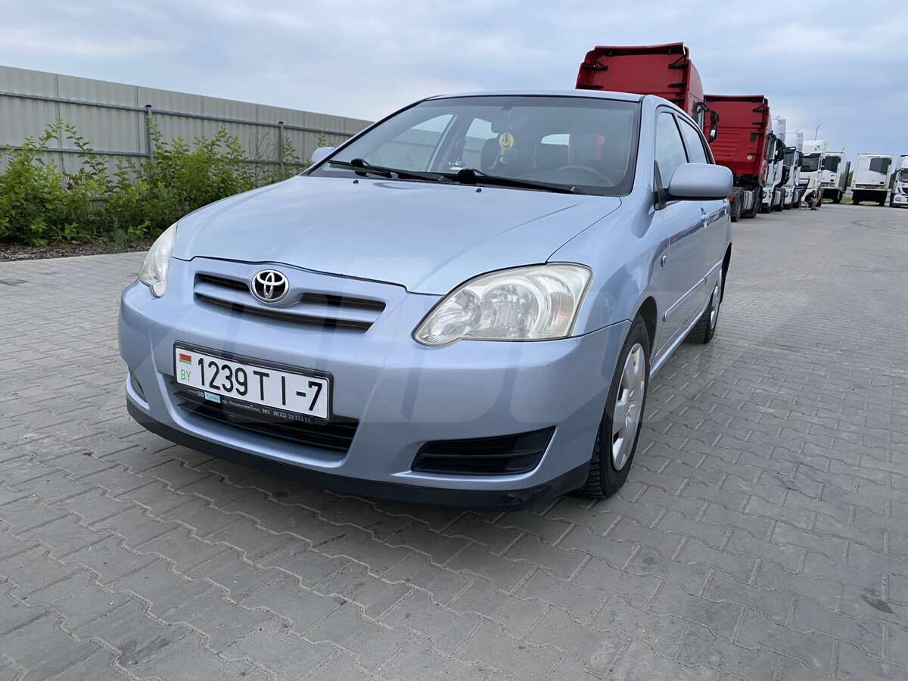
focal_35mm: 26
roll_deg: -2.7
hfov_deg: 67.3
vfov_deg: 53.1
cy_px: 340
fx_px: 682
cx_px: 454
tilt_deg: -14.4
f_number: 1.8
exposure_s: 1/60
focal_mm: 4.25
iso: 125
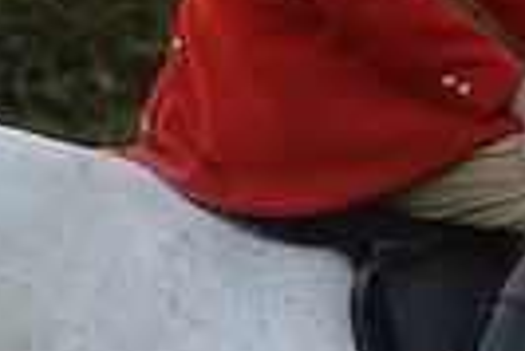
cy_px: -24
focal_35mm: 479
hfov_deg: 4.2
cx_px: 1050
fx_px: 6993
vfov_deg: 2.9
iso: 2500
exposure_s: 1/640
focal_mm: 110
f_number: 4
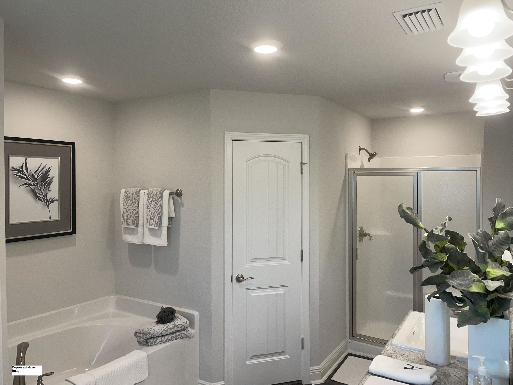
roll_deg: +0.0
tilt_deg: -0.9
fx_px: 385
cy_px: 192
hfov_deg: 67.3
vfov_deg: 53.1
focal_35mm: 26
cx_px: 256
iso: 64
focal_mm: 4.2
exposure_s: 1/120
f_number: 1.6
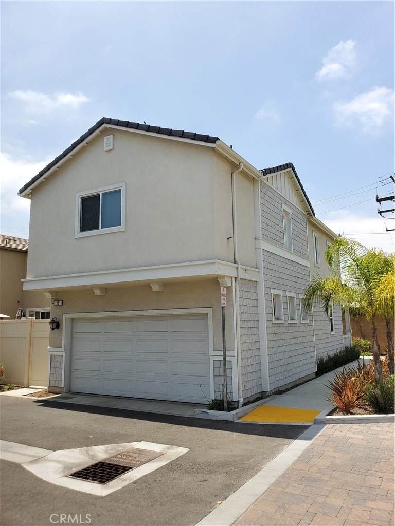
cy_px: 263
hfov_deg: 53.1
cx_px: 198
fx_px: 396
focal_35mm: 26
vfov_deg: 67.3
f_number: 2.4
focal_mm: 4.3
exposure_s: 1/1567
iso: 50
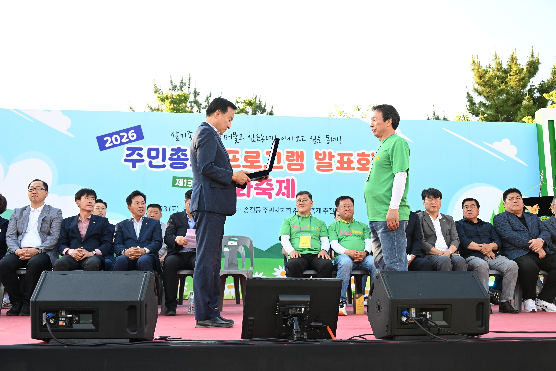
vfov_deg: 34.2
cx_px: 278
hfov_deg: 49.6
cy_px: 186
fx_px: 602
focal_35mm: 39
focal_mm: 39
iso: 400
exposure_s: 1/200
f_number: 5
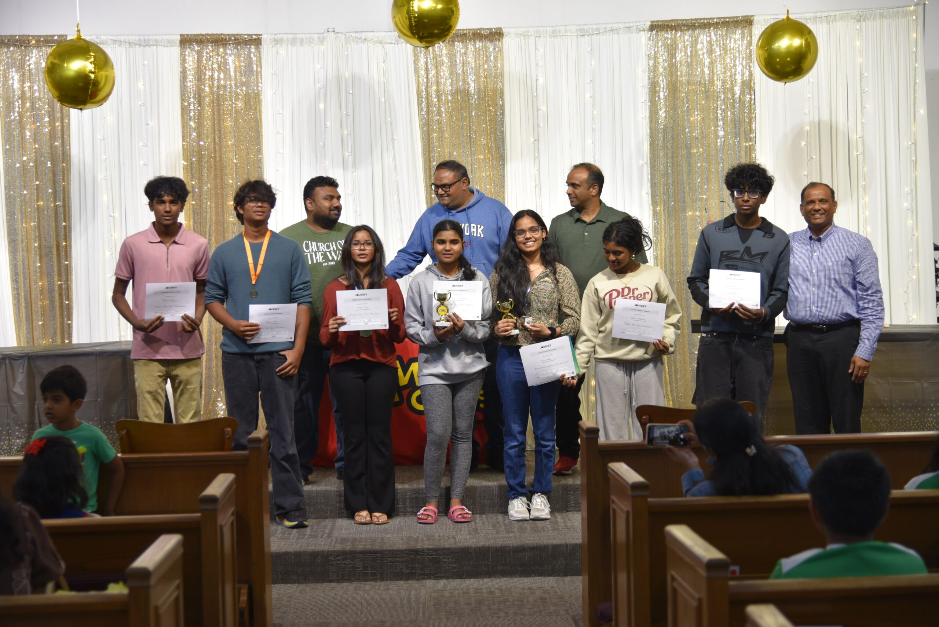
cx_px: 470
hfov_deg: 32.4
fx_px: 1618
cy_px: 314
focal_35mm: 62
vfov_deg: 21.9
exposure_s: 1/60
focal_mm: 62
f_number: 4
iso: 400
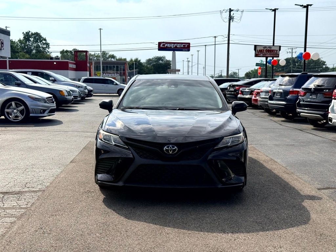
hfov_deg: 39.6
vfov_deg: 30.3
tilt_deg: -6.5
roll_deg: -0.7
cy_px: 126
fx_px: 466
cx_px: 168
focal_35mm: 48
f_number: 1.78
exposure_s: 1/7874
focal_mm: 6.76
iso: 64
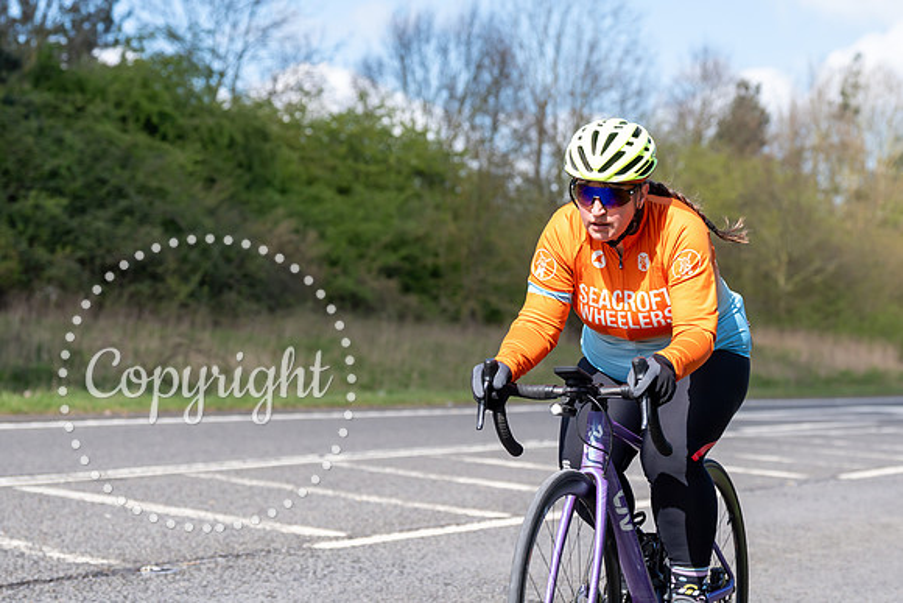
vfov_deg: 13.7
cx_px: 585
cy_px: 212
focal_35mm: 100
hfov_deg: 20.4
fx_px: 2503
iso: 125
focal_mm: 77
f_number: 4
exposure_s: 1/1000
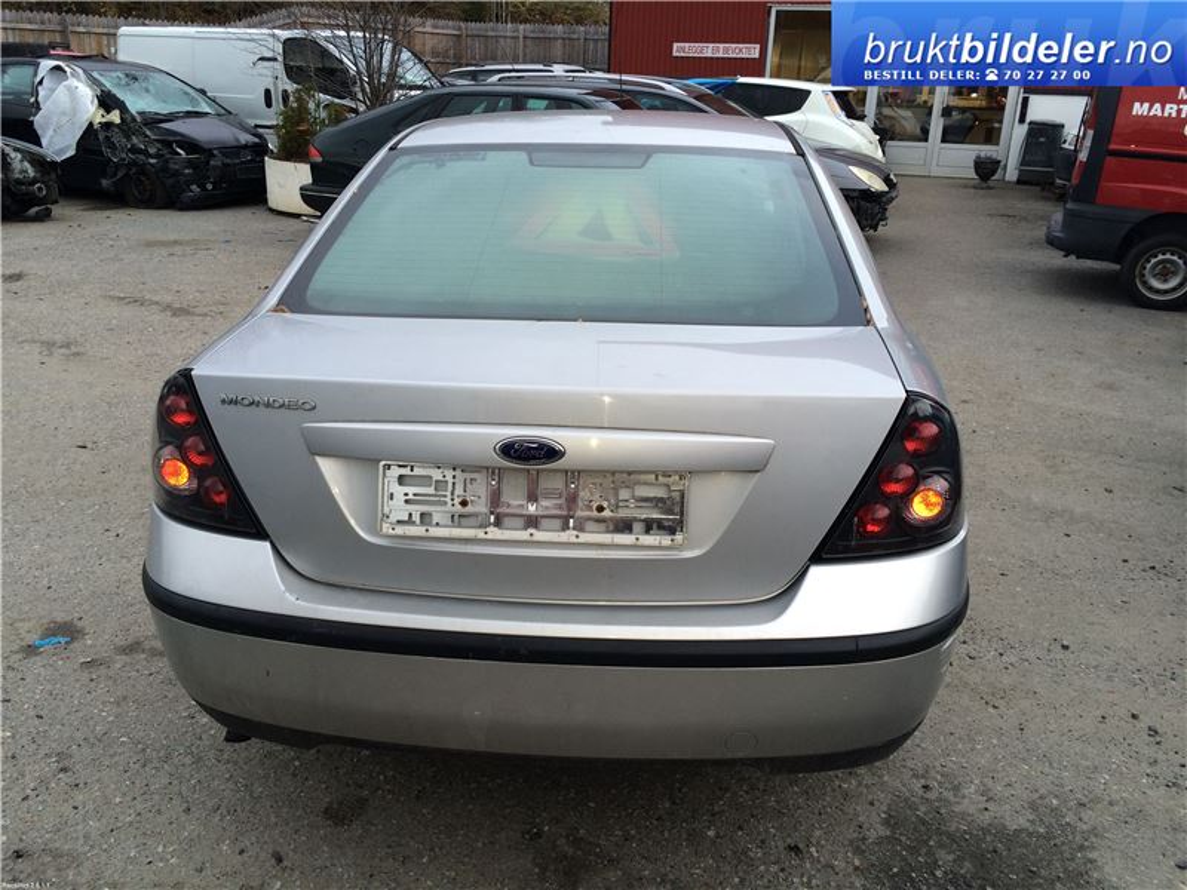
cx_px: 594
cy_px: 445
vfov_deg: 48.2
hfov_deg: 61.7
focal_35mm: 29
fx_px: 994
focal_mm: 4.15
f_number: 2.2
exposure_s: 1/60
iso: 32
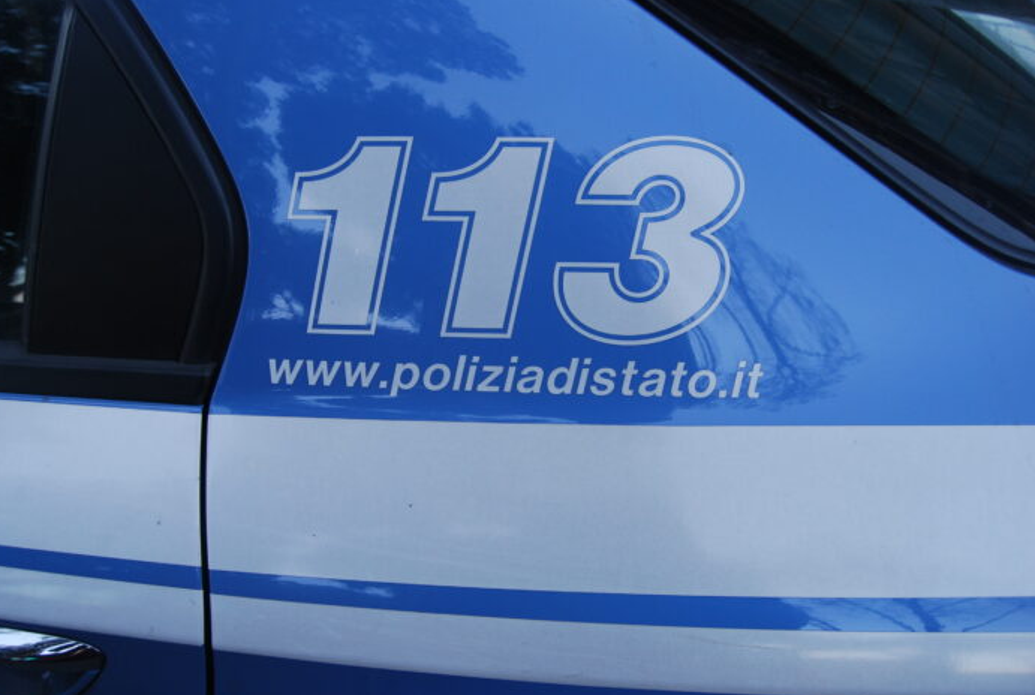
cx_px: 485
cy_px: 324
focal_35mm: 30
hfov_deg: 61.8
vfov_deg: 43.8
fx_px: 864
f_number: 5
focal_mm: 18
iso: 200
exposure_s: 1/100
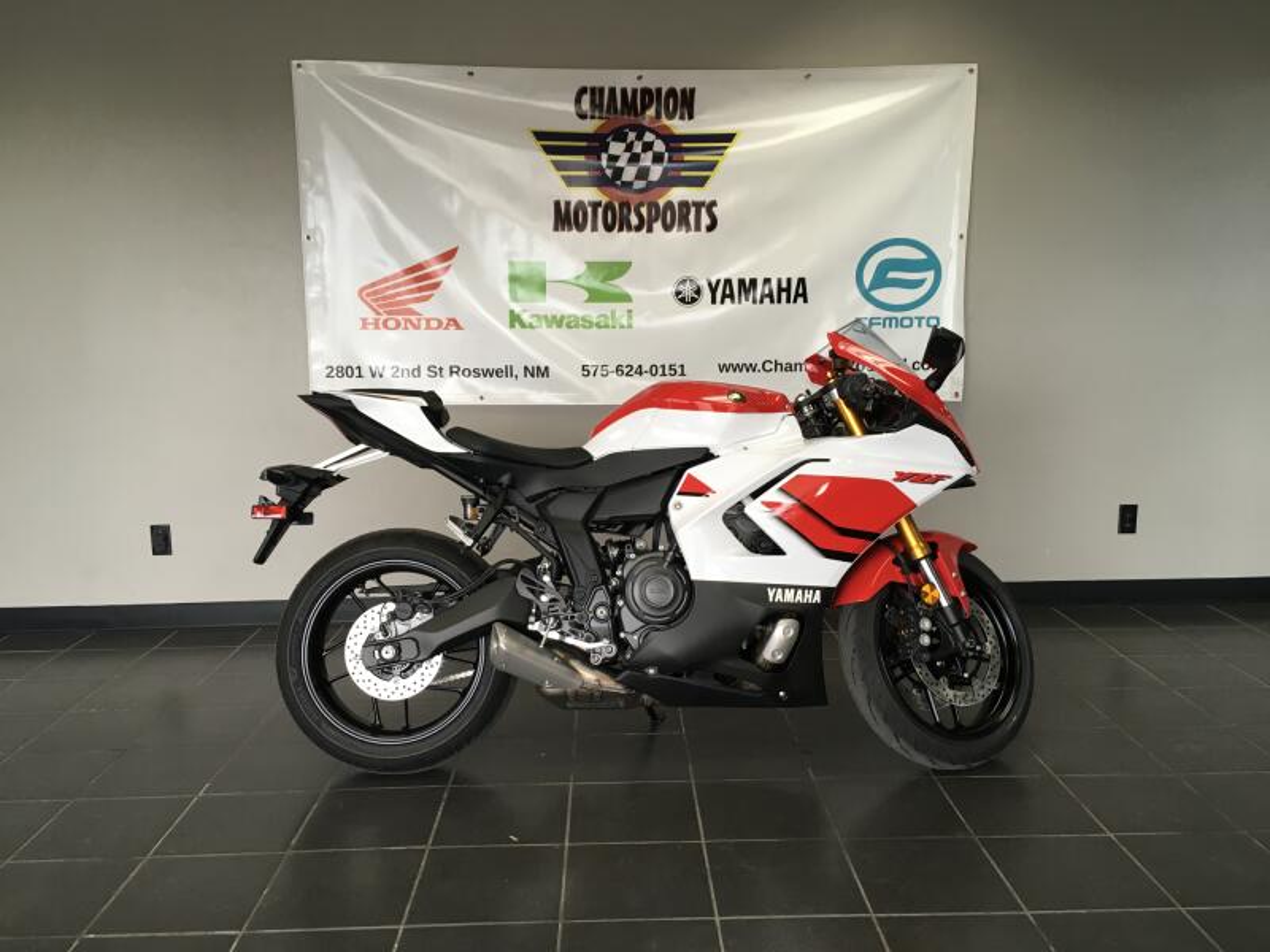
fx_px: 1064
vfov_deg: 48.2
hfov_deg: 61.7
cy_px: 476
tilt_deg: -7.2
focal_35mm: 29
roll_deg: +0.9
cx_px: 635
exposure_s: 1/40
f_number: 2.2
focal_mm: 4.15
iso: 25
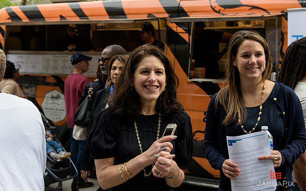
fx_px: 475
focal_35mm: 57
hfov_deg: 35.7
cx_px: 153
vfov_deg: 22.8
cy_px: 94
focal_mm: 55
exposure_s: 1/250
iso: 200
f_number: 5
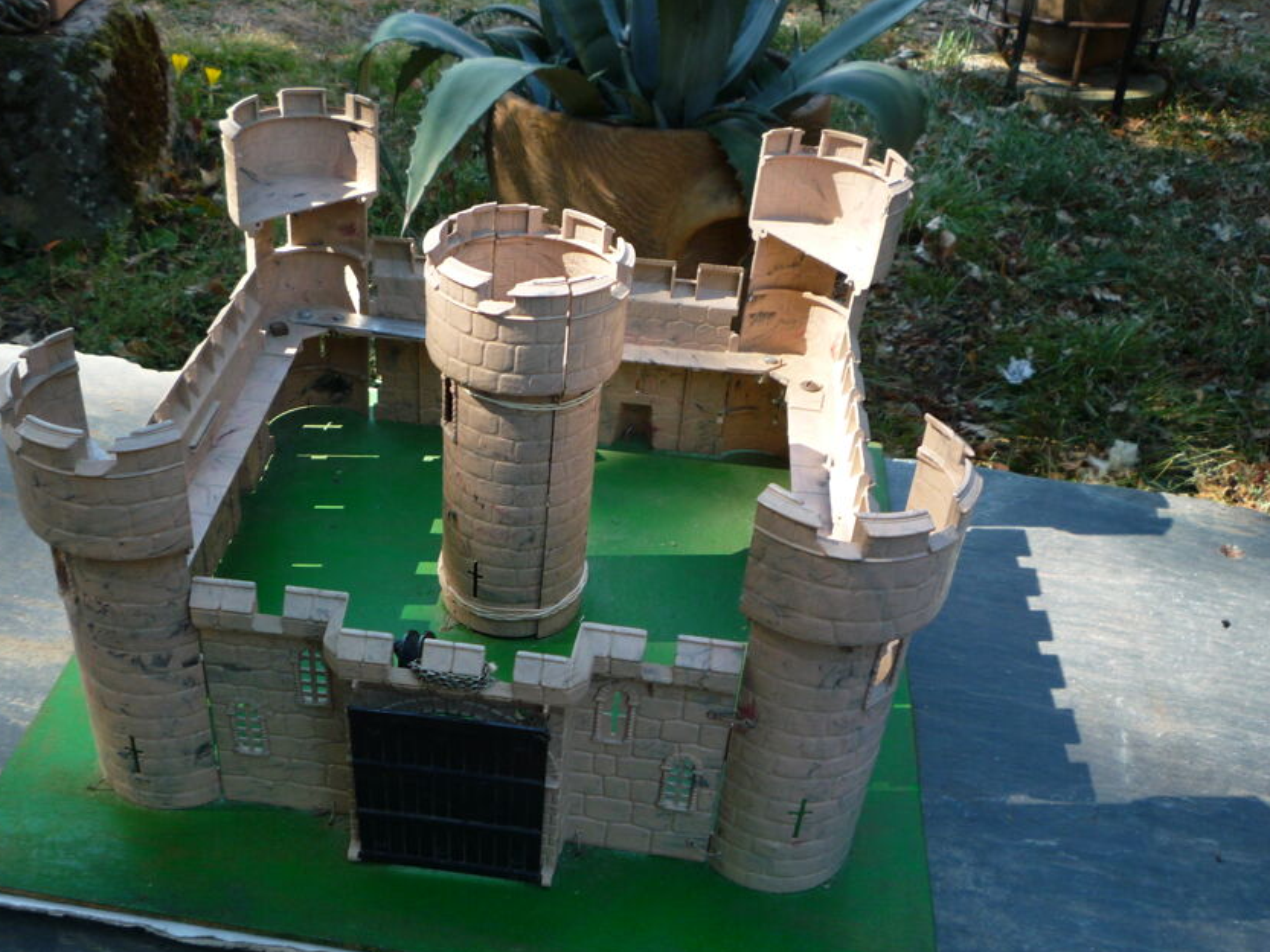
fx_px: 1321
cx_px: 520
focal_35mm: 36
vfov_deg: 39.5
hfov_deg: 51.1
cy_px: 556
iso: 100
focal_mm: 5.2
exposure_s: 1/80
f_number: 3.3
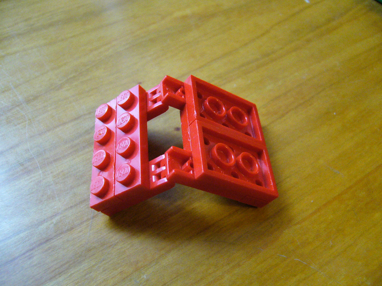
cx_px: 191
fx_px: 386
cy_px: 143
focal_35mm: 35
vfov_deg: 40.7
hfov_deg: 52.6
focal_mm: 5.8
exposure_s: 1/40
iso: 400
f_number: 2.8
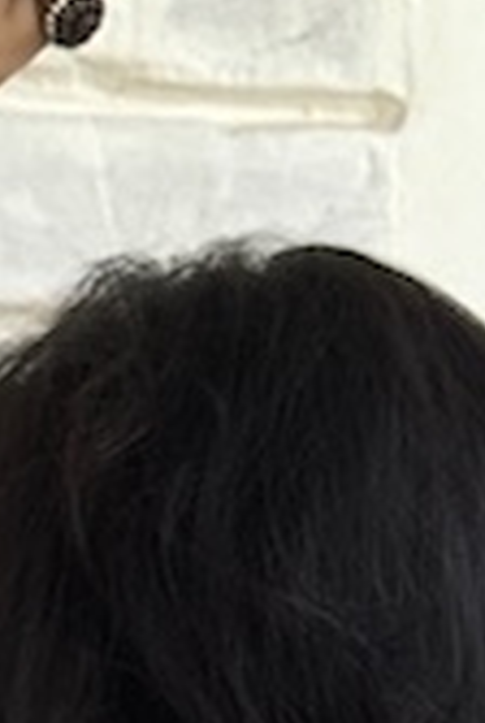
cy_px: 1996
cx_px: 258
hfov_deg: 4.6
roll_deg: +0.8
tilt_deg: -8.8
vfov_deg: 6.4
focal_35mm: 297
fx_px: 5977
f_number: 1.78
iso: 64
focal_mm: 6.76
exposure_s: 1/326
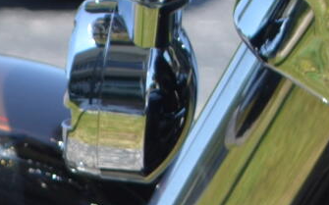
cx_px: -109
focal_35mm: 502
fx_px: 4499
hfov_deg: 4.2
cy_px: 624
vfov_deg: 2.6
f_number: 5.6
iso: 100
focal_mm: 55
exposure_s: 1/160
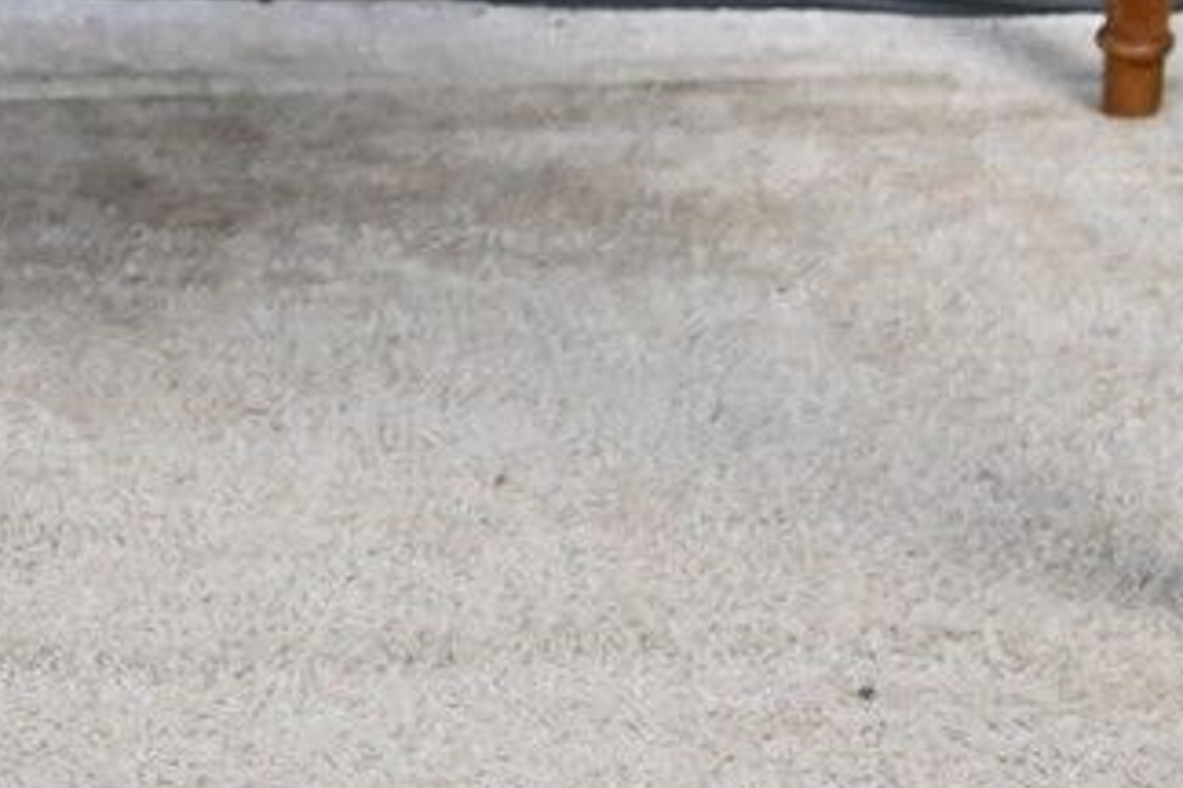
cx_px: 179
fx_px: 5225
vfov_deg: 8.3
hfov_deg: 12.8
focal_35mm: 159
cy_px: -595
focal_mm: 43
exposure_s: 1/80
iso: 5000
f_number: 5.6
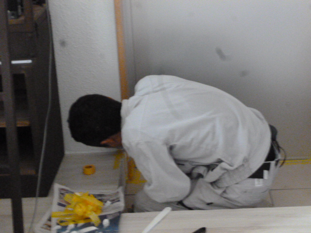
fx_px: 782
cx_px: 156
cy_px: 116
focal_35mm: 87
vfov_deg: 17.0
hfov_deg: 22.5
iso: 1600
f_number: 5.8
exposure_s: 1/6
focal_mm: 15.5
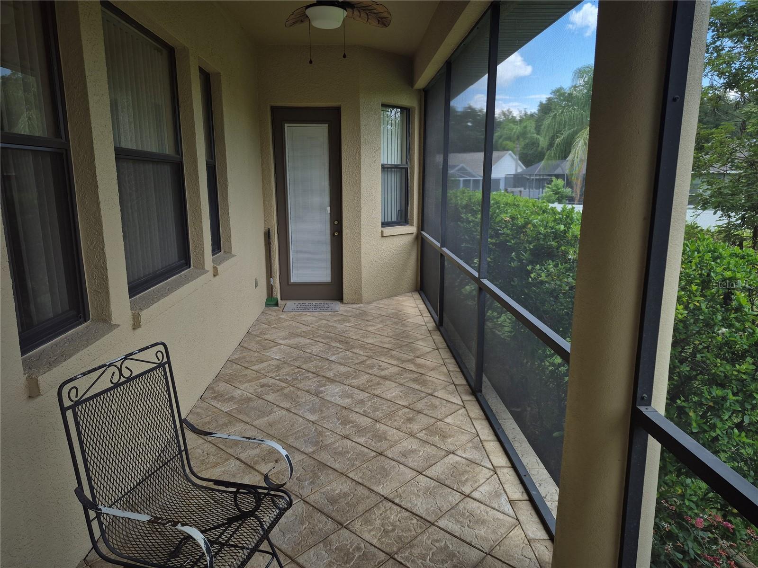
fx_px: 504
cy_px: 284
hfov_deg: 73.9
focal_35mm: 23
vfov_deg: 58.9
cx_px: 379
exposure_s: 1/177
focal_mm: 5.4
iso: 25
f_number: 1.8
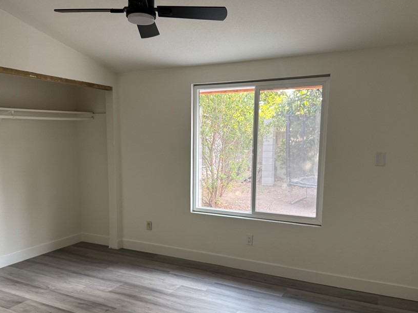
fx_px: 362
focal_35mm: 30
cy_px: 188
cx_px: 193
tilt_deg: -7.7
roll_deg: -0.5
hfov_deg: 59.9
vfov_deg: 46.5
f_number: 1.78
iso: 200
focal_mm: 6.76
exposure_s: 1/60
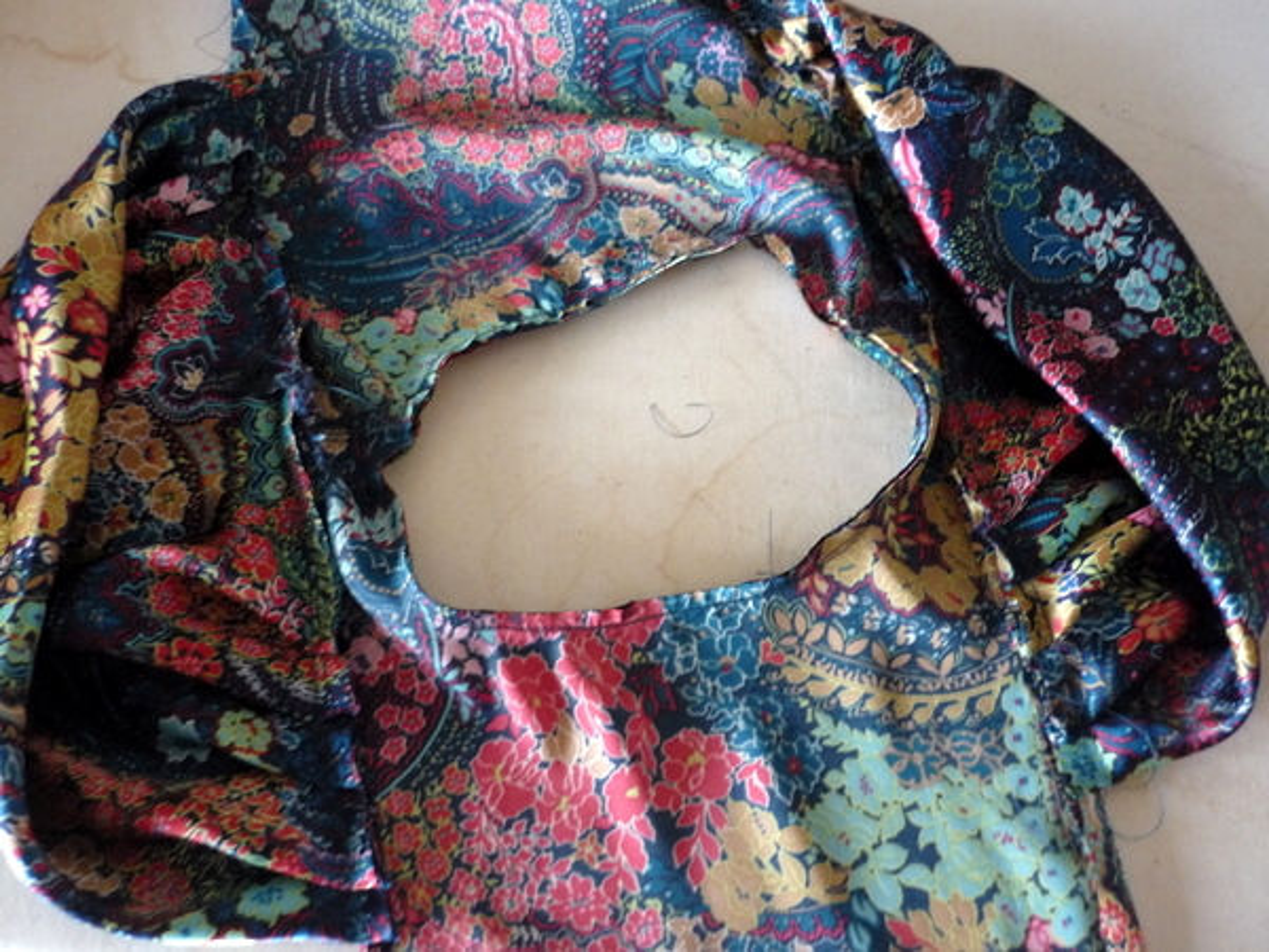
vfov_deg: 42.9
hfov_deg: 55.4
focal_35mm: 33
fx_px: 1210
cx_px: 634
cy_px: 476
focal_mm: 5.5
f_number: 2.8
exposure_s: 1/10
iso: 400
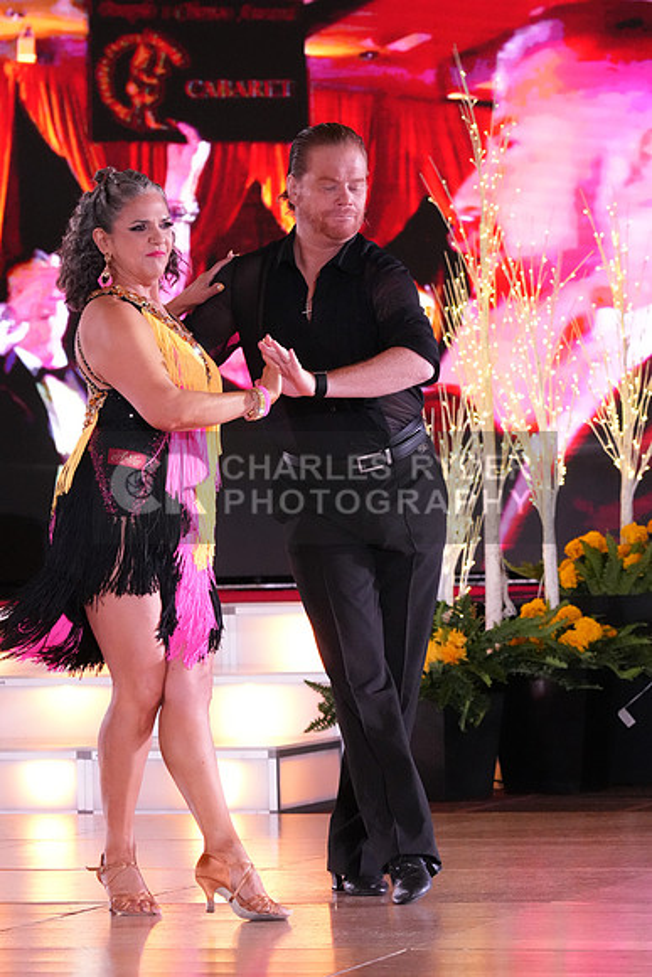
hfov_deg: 8.7
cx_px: 326
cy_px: 488
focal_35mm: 157
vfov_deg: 13.1
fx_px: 4262
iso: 8000
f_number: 5.6
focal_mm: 105
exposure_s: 1/400
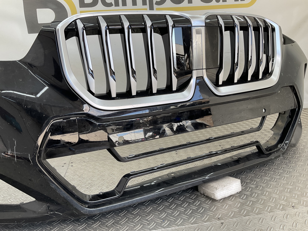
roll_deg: +1.6
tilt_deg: -15.3
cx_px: 154
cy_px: 116
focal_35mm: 29
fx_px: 258
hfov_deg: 61.7
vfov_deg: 48.2
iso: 16
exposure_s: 1/113
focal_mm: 3
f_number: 1.8
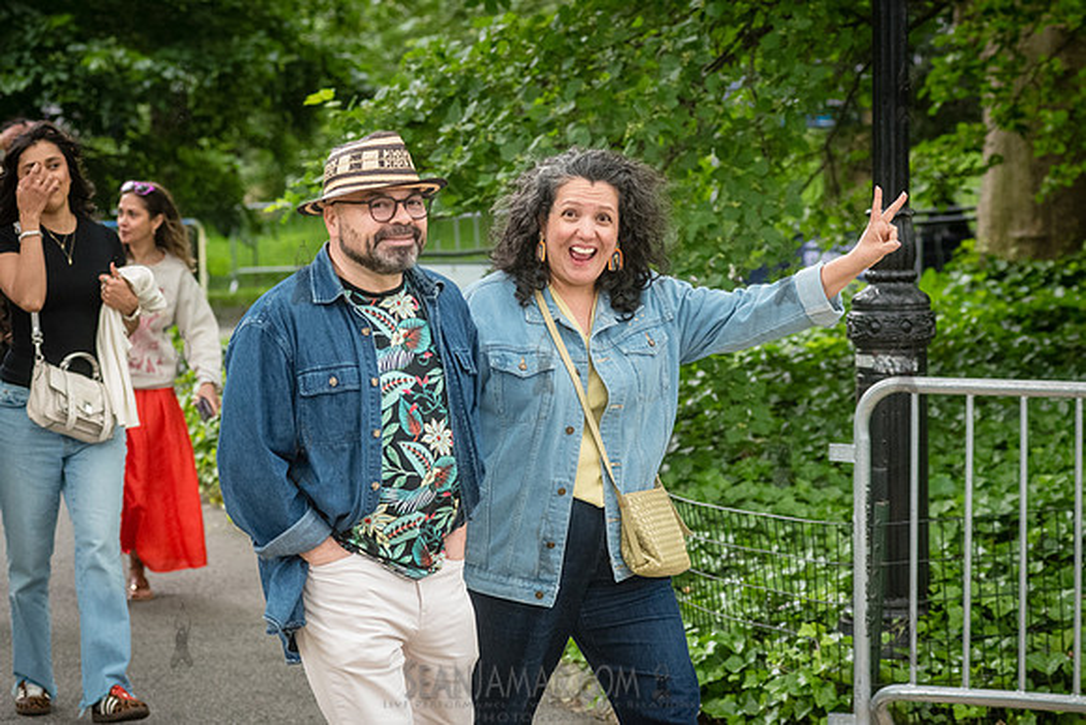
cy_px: 359
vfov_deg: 11.8
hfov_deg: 17.7
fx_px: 3495
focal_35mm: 116
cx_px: 596
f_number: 4.5
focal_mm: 86
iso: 4000
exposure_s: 1/320
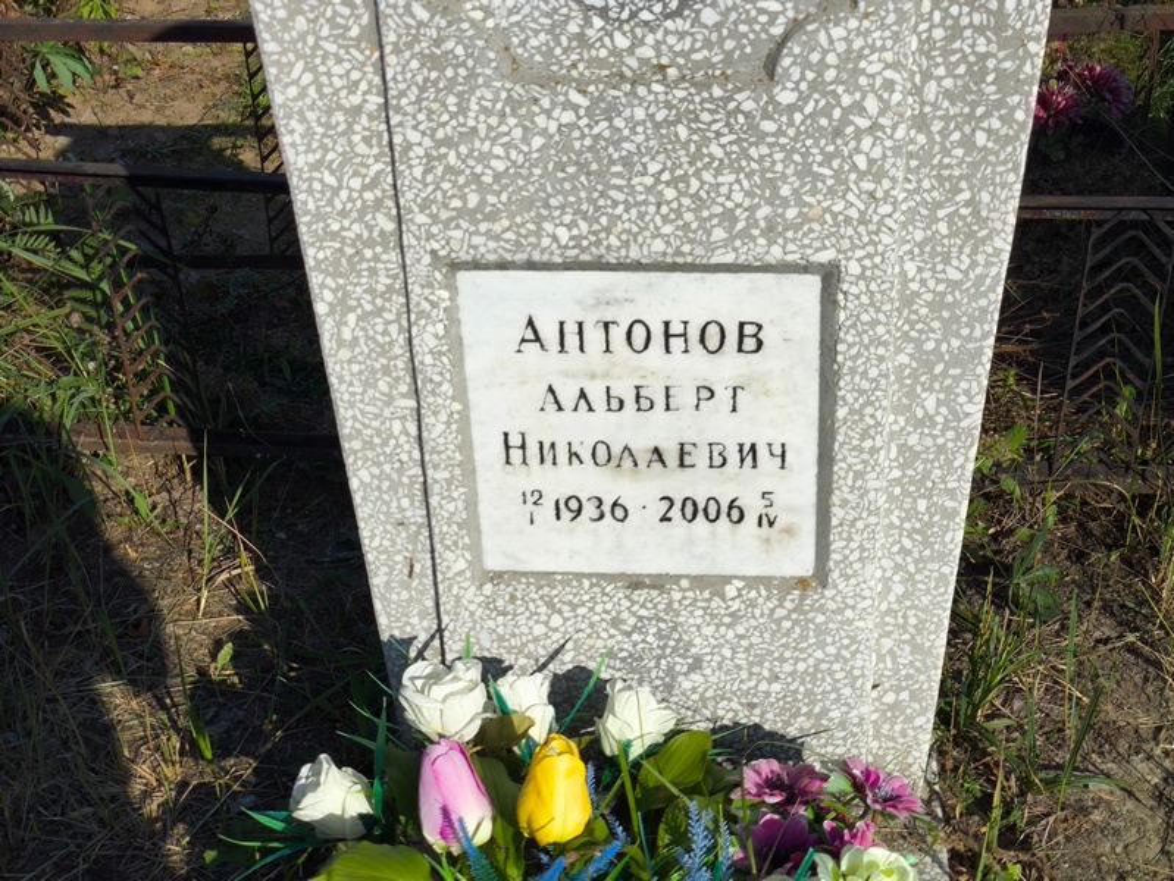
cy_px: 440
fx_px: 1697
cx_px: 587
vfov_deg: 29.1
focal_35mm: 50
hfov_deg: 38.2
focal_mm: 4.71
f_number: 1.7
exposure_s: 1/1622
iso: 50
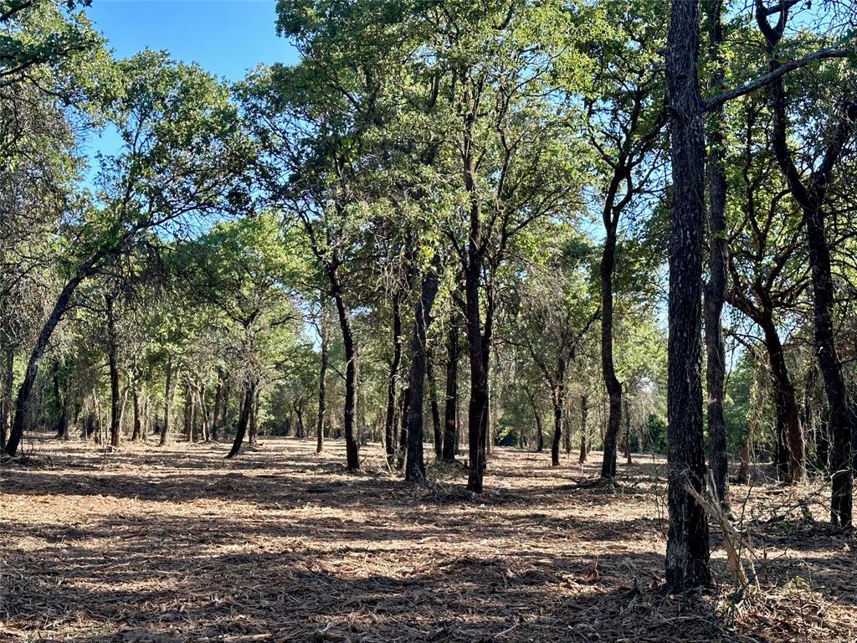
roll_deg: -0.3
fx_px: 1188
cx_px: 428
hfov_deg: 39.7
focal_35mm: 48
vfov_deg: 30.3
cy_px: 322
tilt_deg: +5.8
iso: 64
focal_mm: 6.86
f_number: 1.78
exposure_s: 1/503
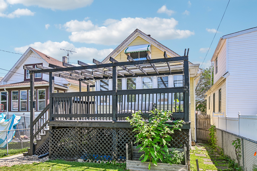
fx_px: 157
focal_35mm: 22
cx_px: 128
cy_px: 86
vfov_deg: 57.2
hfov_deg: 78.6
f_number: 8
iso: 100
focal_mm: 15
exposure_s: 1/125
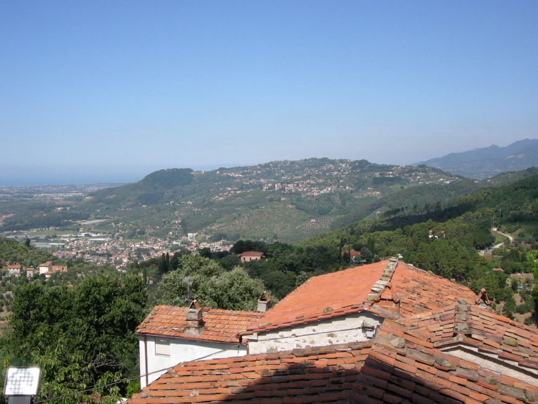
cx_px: 273
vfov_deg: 38.7
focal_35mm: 37
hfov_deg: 50.1
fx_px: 575
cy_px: 206
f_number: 5.4
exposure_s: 1/282
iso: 64
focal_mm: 7.5
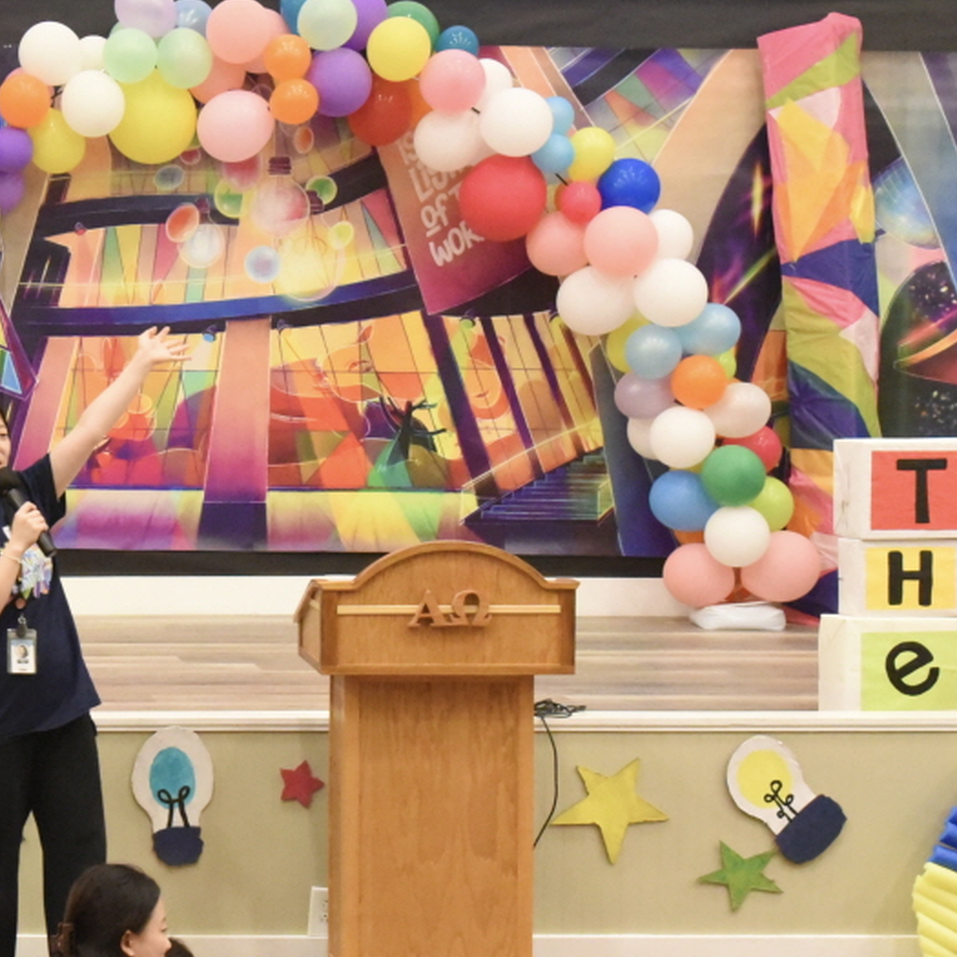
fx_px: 1783
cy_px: 479
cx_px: 284
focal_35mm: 57
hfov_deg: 29.7
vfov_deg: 30.0
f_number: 6.3
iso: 12800
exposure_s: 1/160
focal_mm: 44
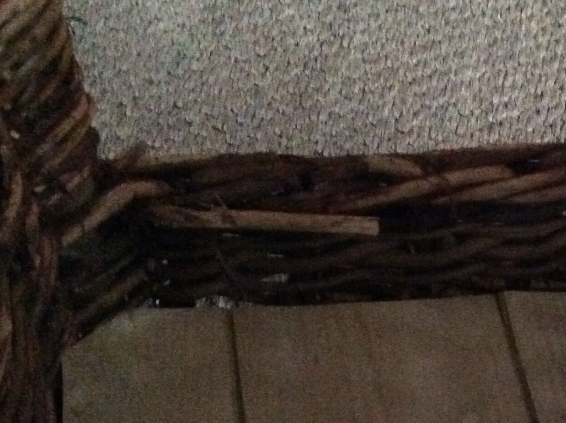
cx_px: 459
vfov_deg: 21.7
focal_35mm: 67
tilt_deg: -53.7
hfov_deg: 28.3
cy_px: 326
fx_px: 1094
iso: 800
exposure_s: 1/17
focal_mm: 3.3
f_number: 2.4
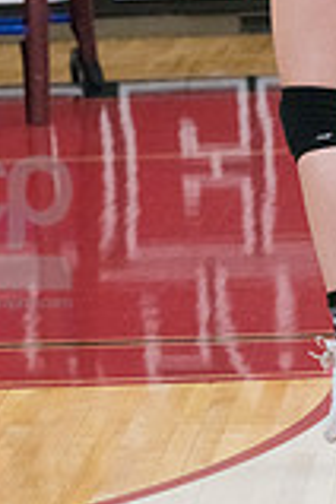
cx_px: 346
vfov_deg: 8.4
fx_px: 3402
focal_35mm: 243
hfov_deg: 5.6
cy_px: -120
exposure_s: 1/1000
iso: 6400
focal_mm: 86
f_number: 4.5
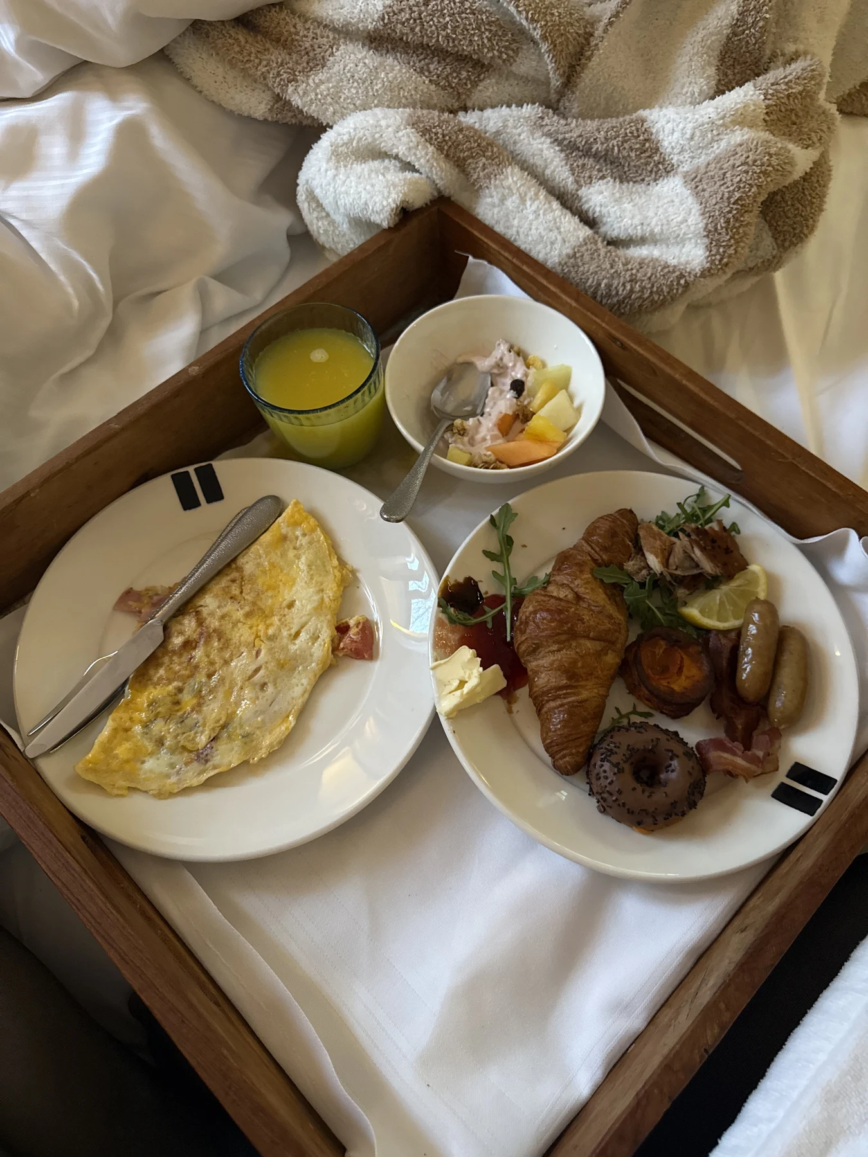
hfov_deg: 56.8
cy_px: 578
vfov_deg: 71.6
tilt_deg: -62.8
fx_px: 802
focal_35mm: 24
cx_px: 434
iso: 800
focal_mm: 6.76
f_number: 1.78
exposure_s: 1/33
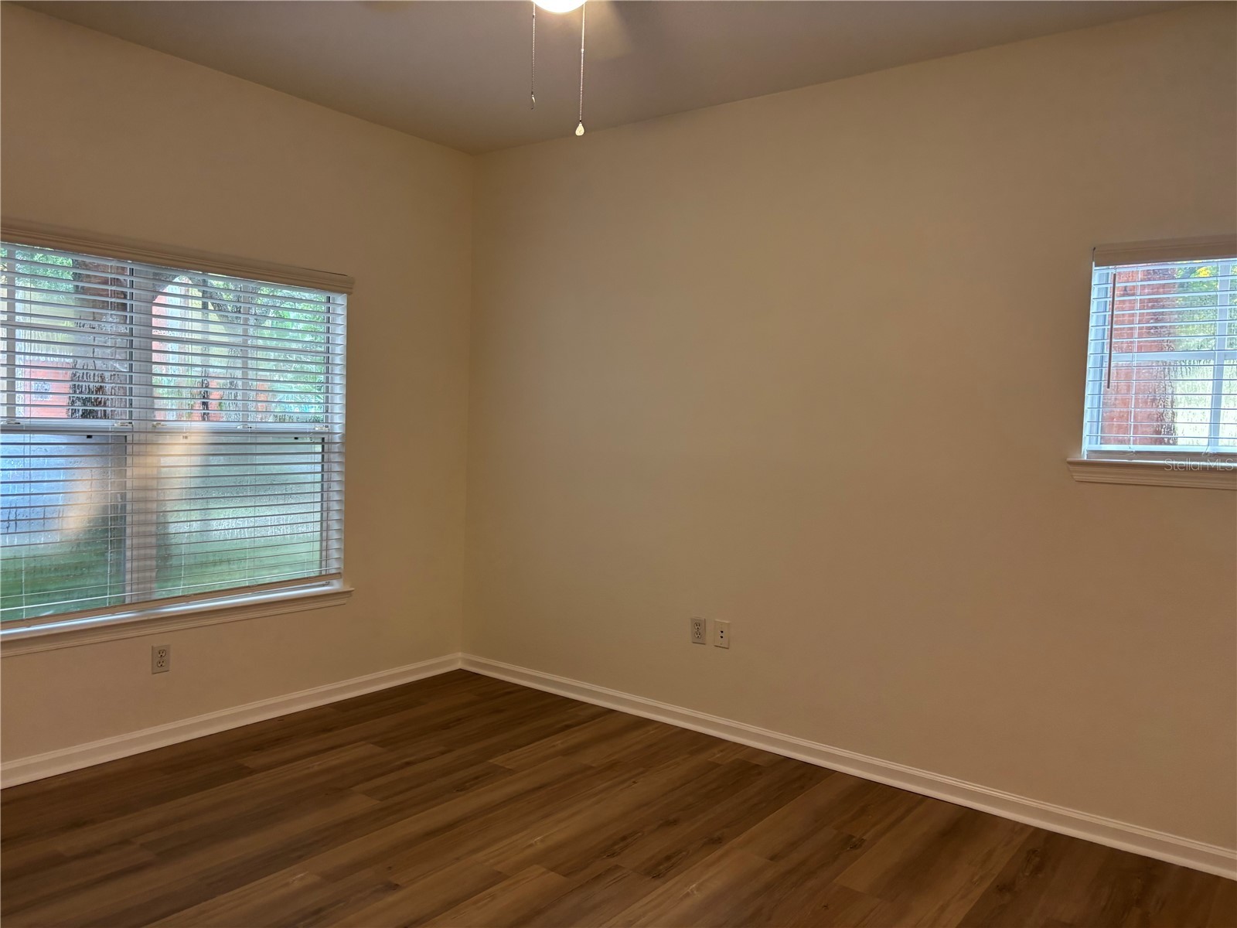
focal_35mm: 26
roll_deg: -2.4
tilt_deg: -3.9
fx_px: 929
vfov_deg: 53.1
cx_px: 618
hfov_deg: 67.3
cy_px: 464
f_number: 1.6
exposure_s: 1/60
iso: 160
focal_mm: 5.96
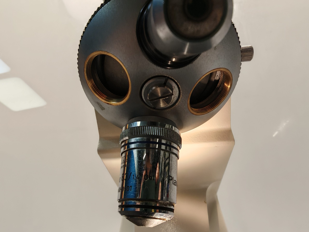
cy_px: 116
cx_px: 154
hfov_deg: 65.3
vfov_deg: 51.4
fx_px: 241
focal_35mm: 27
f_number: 2
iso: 100
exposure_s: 1/50
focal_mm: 1.82
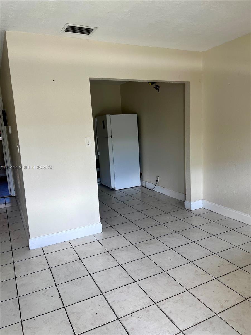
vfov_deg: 67.3
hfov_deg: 53.1
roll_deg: +2.2
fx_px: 251
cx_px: 126
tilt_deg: -8.0
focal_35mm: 26
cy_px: 168
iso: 64
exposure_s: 1/122
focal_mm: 5.1
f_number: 1.6
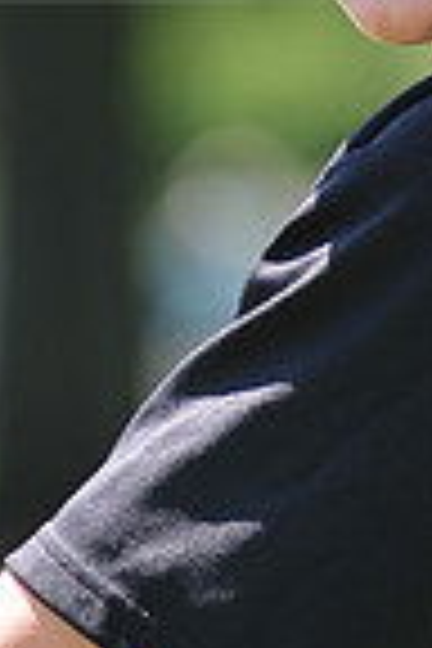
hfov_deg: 1.7
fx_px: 14543
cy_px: -140
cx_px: 104
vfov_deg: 2.5
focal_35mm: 808
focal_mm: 200
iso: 200
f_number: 4.5
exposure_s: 1/400
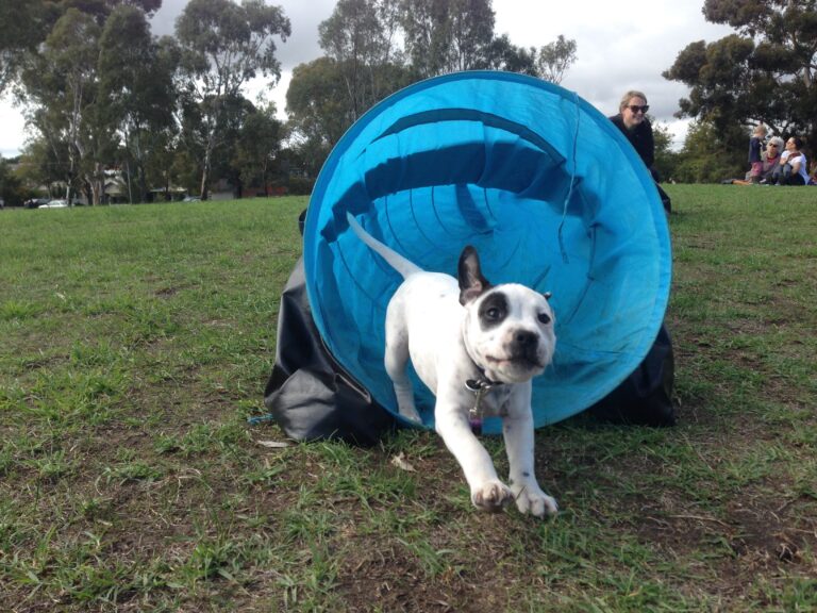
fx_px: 779
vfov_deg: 42.9
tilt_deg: -12.1
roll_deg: +0.8
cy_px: 306
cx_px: 408
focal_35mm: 33
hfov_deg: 55.4
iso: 50
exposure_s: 1/678
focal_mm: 4.12
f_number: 2.4
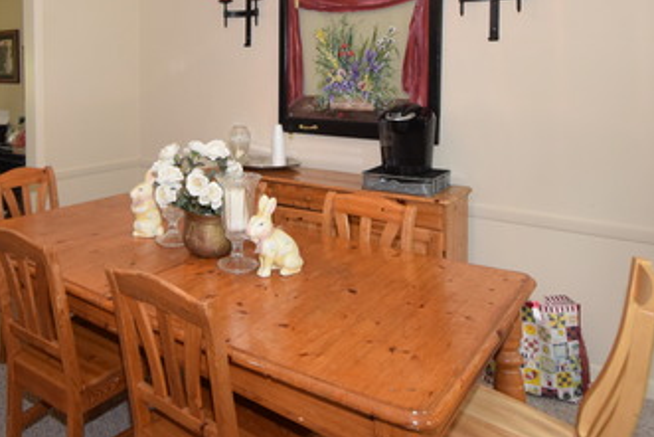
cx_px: 200
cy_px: 102
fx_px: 527
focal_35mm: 29
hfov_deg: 61.5
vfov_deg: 43.4
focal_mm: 10
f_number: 3.5
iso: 1400
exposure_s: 1/60
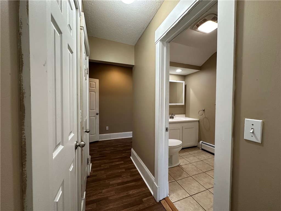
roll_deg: -0.5
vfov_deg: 85.7
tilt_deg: -1.3
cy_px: 106
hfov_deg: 102.1
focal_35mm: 14
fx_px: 114
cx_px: 140
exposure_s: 1/60
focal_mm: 2.22
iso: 200
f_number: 2.2
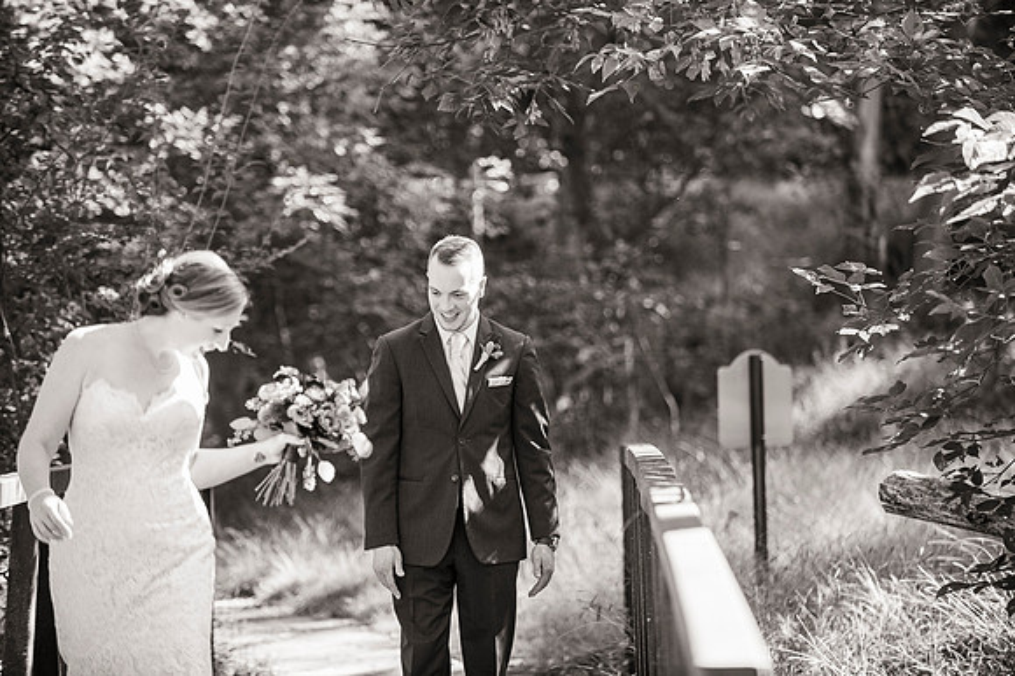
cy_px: 338
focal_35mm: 135
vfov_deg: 10.1
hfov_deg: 15.2
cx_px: 508
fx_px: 3804
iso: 400
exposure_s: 1/400
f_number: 2.8
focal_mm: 135
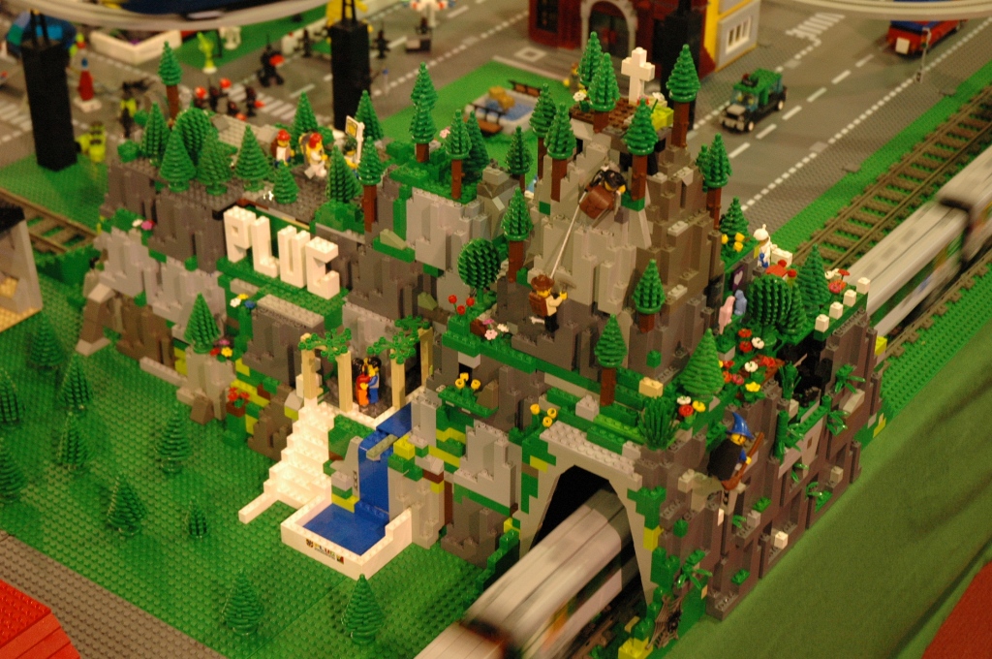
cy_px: 330
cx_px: 496
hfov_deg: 29.3
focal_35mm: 69
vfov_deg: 19.7
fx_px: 1899
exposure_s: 1/20
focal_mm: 46
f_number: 5
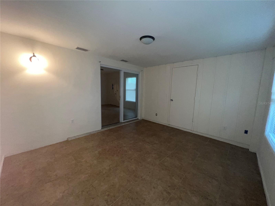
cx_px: 138
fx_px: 103
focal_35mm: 13
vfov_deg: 89.9
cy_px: 103
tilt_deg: -7.2
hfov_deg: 106.2
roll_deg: -1.6
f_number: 1.8
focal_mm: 1.57
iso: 160
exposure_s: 1/60
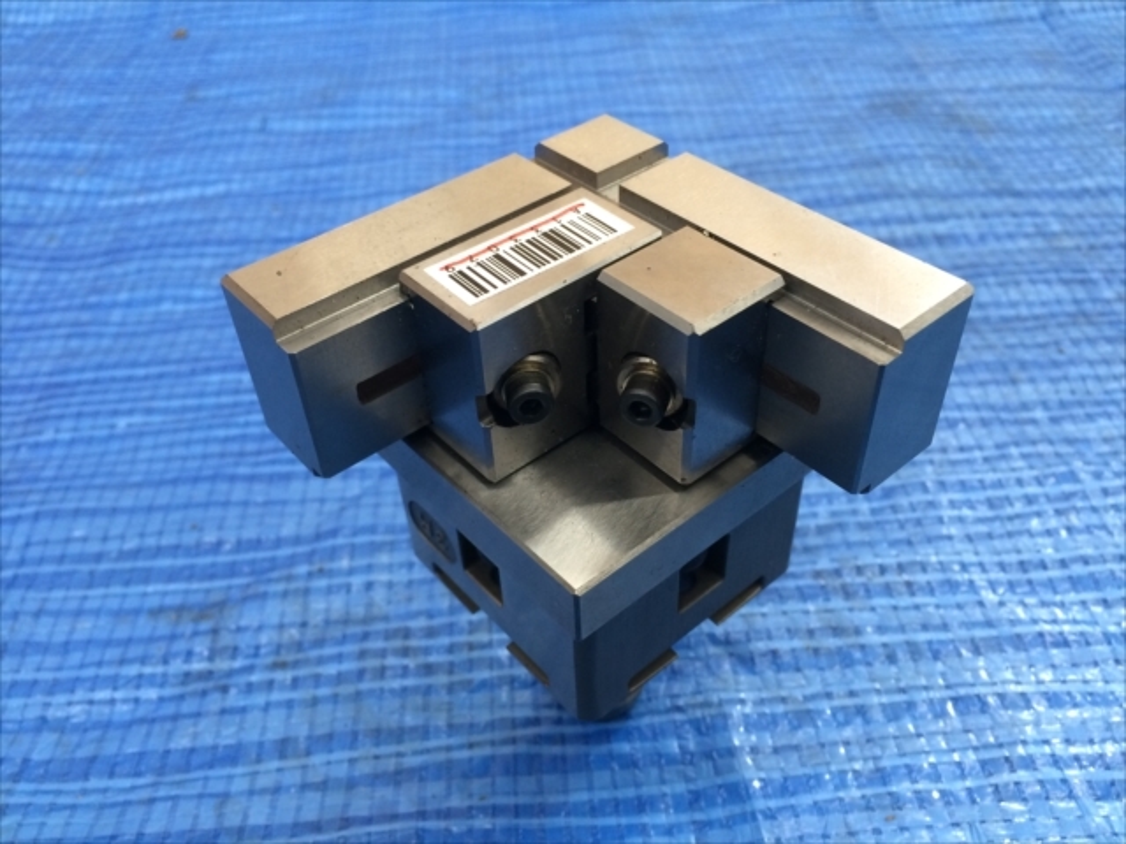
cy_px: 422
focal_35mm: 29
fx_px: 943
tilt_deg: -43.4
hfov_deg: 61.7
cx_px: 563
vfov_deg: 48.2
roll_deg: +2.5
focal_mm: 4.15
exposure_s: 1/30
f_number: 2.2
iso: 100
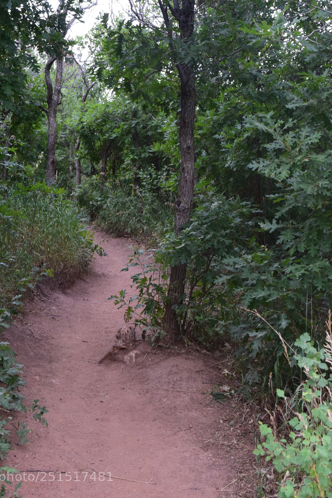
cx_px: 118
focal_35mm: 60
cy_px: 177
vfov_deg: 33.2
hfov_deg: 22.5
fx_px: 830
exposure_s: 1/60
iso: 1400
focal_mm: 30
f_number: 8
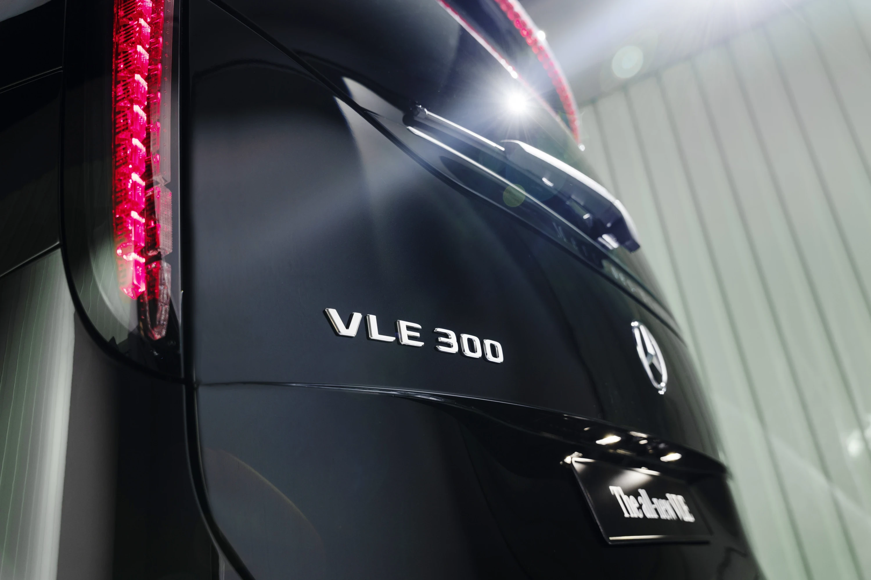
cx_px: 436
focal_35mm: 32
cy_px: 290
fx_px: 774
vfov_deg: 41.1
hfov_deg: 58.7
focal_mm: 32
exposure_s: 1/4
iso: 100
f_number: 4
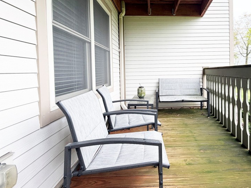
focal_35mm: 20
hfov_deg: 80.0
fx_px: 145
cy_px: 73
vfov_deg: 65.2
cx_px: 159
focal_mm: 2.22
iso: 40
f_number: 2.2
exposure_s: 1/246
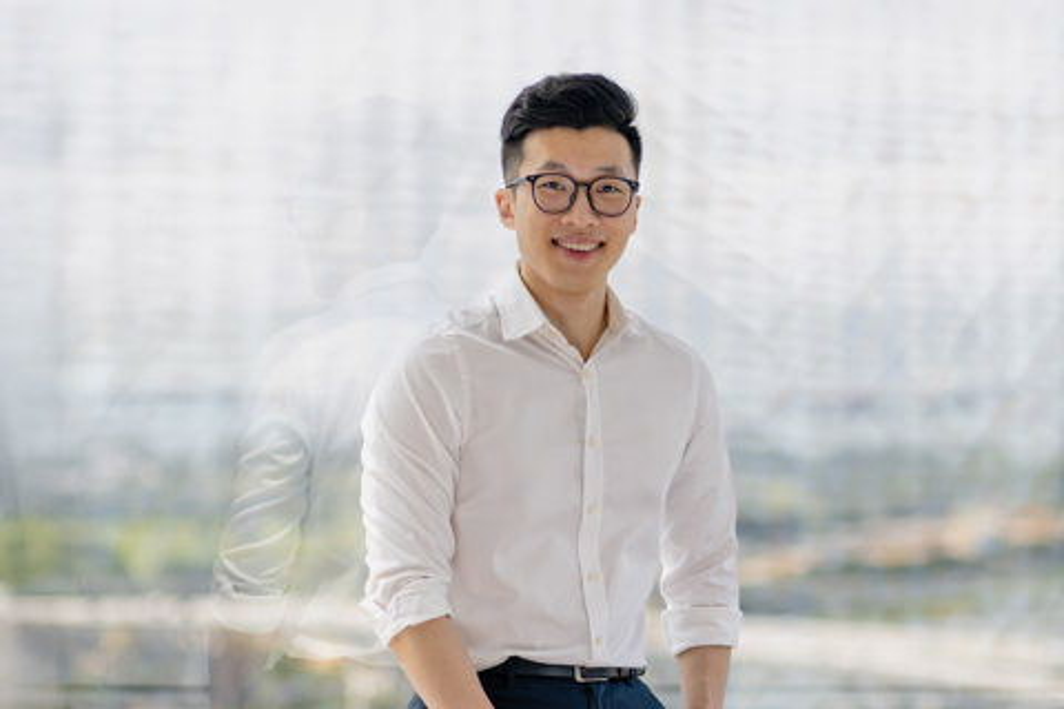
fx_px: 1478
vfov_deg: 27.0
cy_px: 354
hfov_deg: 39.6
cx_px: 532
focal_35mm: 50
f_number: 1.4
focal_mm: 50
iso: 100
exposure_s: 1/180
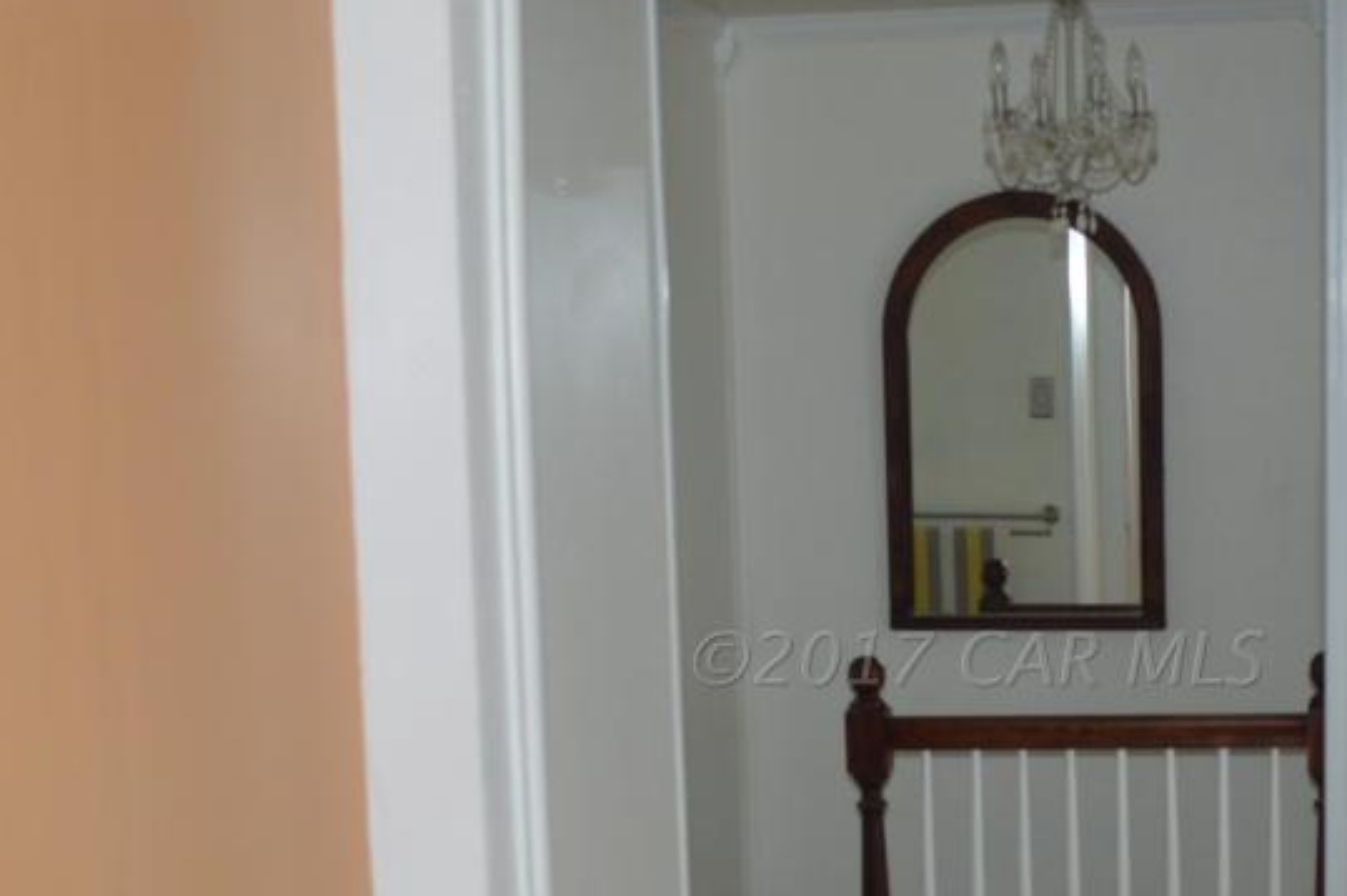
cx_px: 978
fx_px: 2169
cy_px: 658
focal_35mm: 58
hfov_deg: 33.9
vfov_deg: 23.1
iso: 400
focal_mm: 18
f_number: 4
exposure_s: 1/60
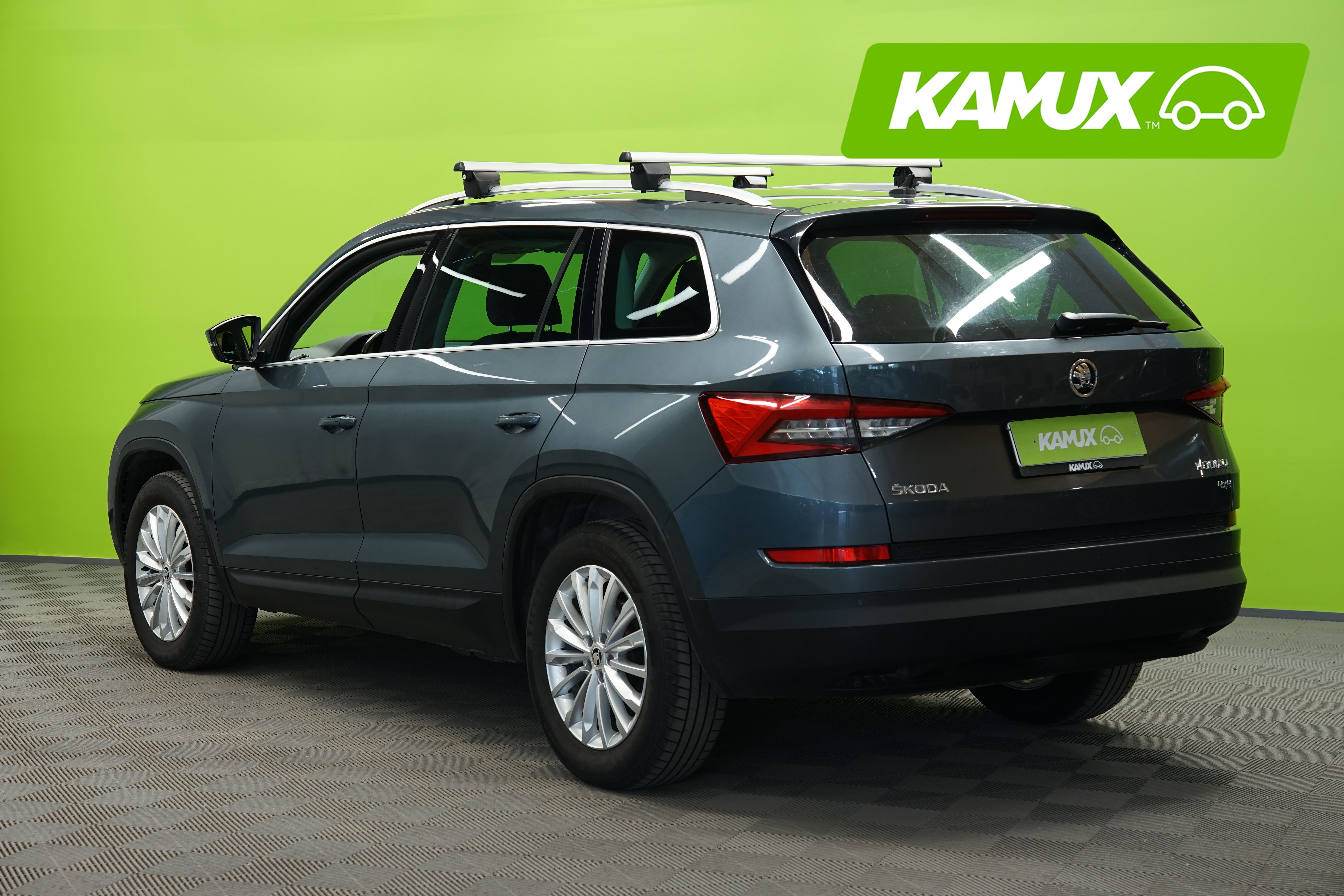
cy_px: 448
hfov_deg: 31.0
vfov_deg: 20.9
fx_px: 2426
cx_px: 672
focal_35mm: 65
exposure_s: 1/15
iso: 500
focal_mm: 65
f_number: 5.6
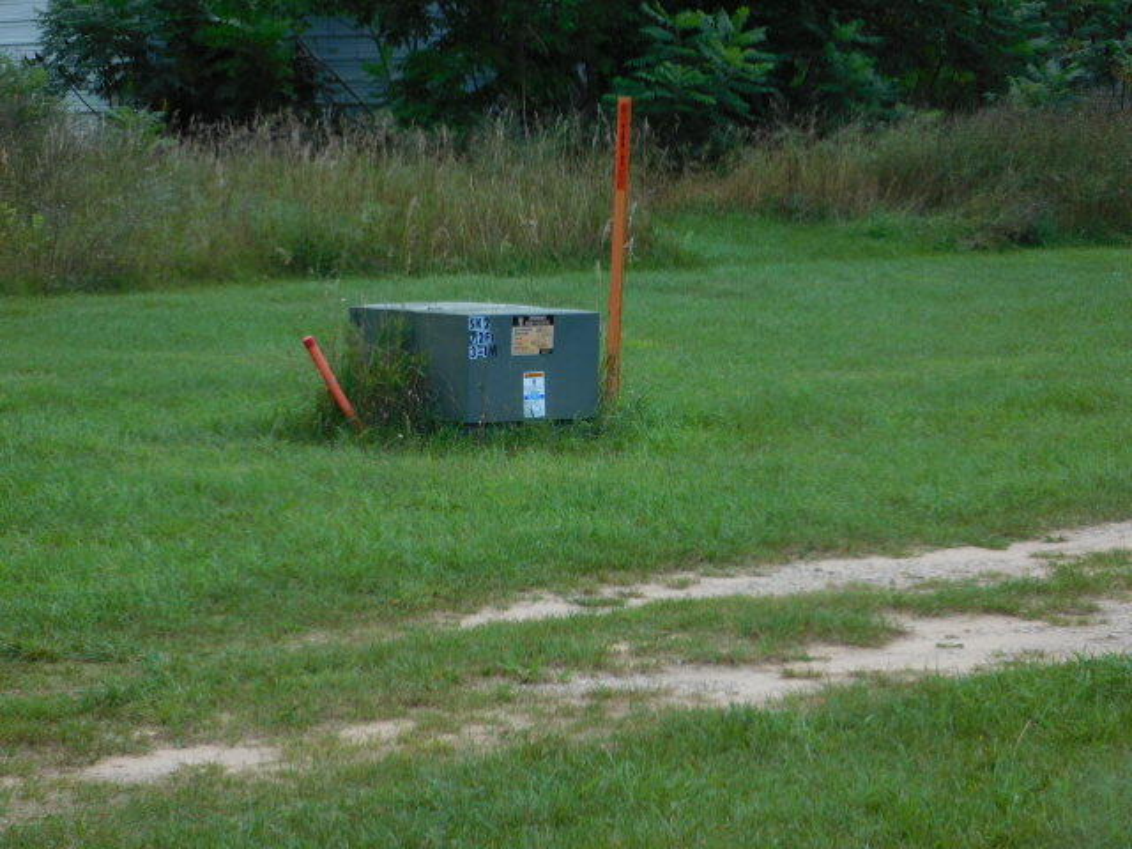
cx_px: 566
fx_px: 4382
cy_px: 424
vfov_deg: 11.1
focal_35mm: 134
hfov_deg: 14.7
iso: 125
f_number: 5
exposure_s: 1/320
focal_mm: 23.7
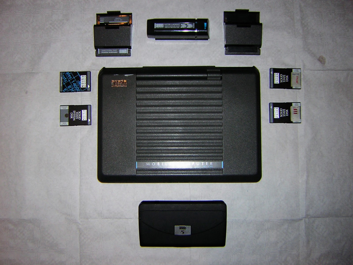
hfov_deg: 51.4
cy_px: 132
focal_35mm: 36
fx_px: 367
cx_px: 176
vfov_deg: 39.7
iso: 50
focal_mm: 4.7
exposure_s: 1/60.1
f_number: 2.6
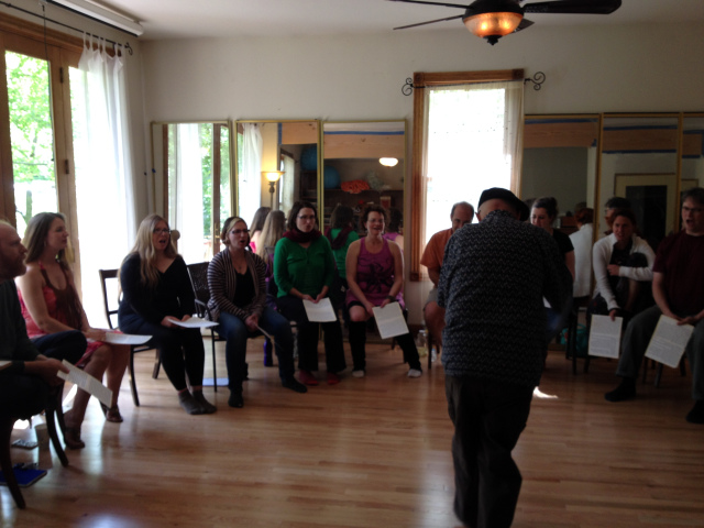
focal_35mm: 35
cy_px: 264
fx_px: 712
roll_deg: -0.7
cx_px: 352
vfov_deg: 40.7
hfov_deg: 52.6
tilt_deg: -7.9
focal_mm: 4.28
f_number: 2.4
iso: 50
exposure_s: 1/40
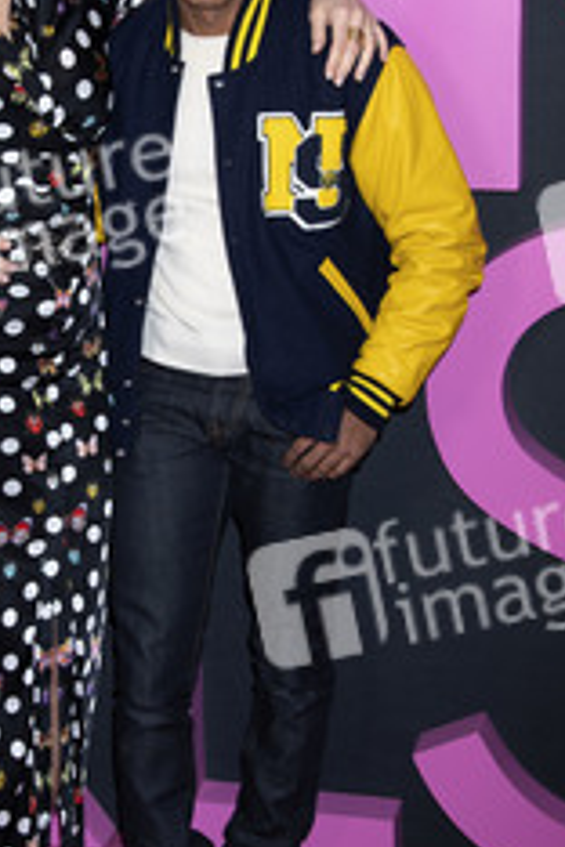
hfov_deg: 20.7
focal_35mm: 65
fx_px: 1530
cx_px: 105
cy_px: 402
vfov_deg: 31.0
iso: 400
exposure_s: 1/200
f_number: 5.6
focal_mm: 38
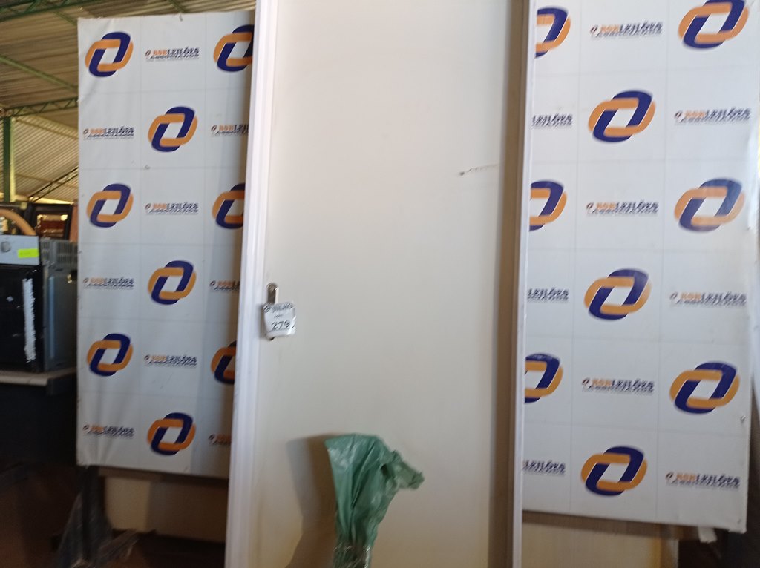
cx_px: 380
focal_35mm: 28
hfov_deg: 63.5
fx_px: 614
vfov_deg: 49.7
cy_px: 284
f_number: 1.79
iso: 238
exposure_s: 1/60
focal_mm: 4.7
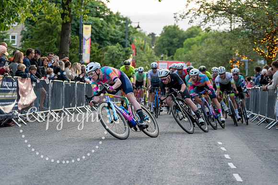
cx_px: 146
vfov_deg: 14.6
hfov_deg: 21.7
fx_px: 724
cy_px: 67
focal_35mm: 94
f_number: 2.8
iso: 1000
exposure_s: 1/800
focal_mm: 70
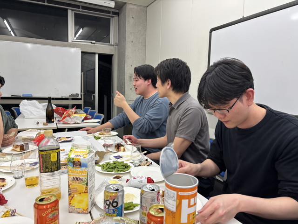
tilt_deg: -4.9
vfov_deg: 53.1
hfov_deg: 67.3
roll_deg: -1.1
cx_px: 149
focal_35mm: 26
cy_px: 112
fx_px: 224
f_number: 1.6
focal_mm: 5.96
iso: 125
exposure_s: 1/100
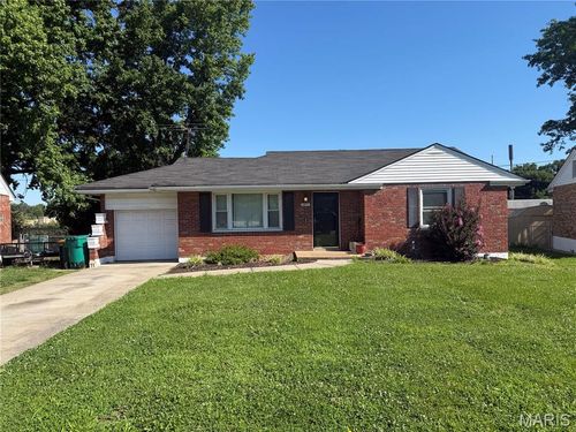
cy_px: 216
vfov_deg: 56.8
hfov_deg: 71.6
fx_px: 399
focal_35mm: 24
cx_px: 288
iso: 80
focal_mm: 6.76
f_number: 1.78
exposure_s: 1/3425
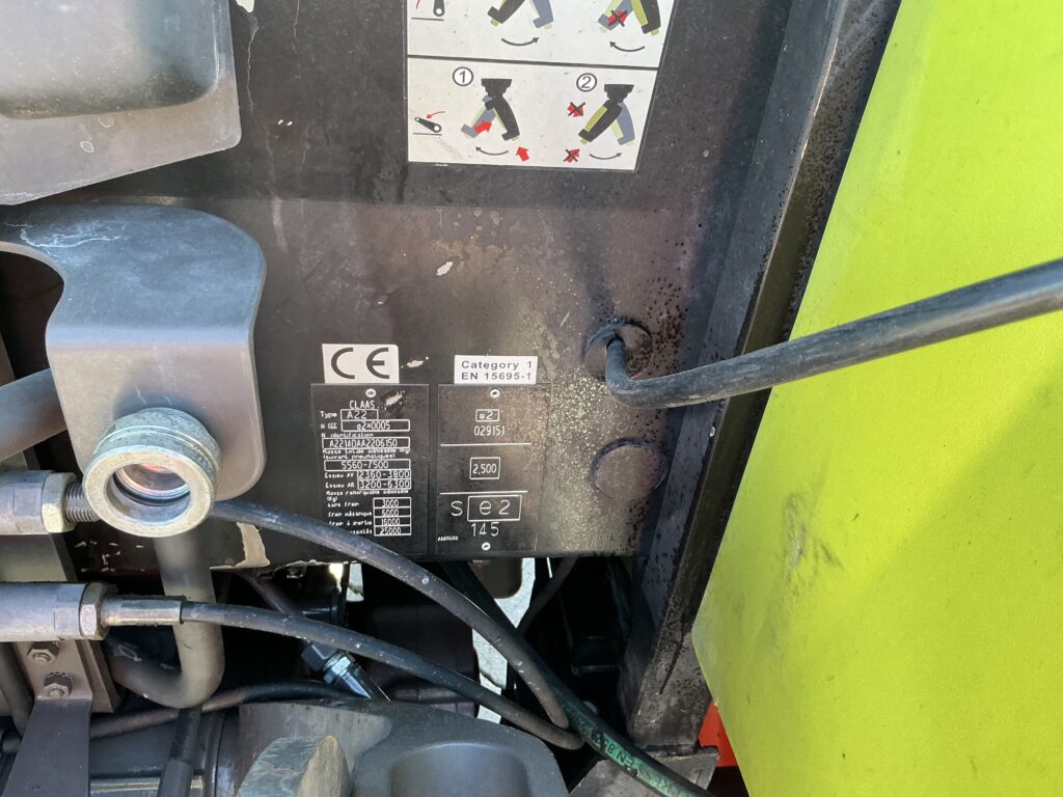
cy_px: 398
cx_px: 532
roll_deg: -5.9
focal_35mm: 28
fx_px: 860
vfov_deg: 49.7
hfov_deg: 63.4
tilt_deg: -35.4
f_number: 1.8
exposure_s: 1/122
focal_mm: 3
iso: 64
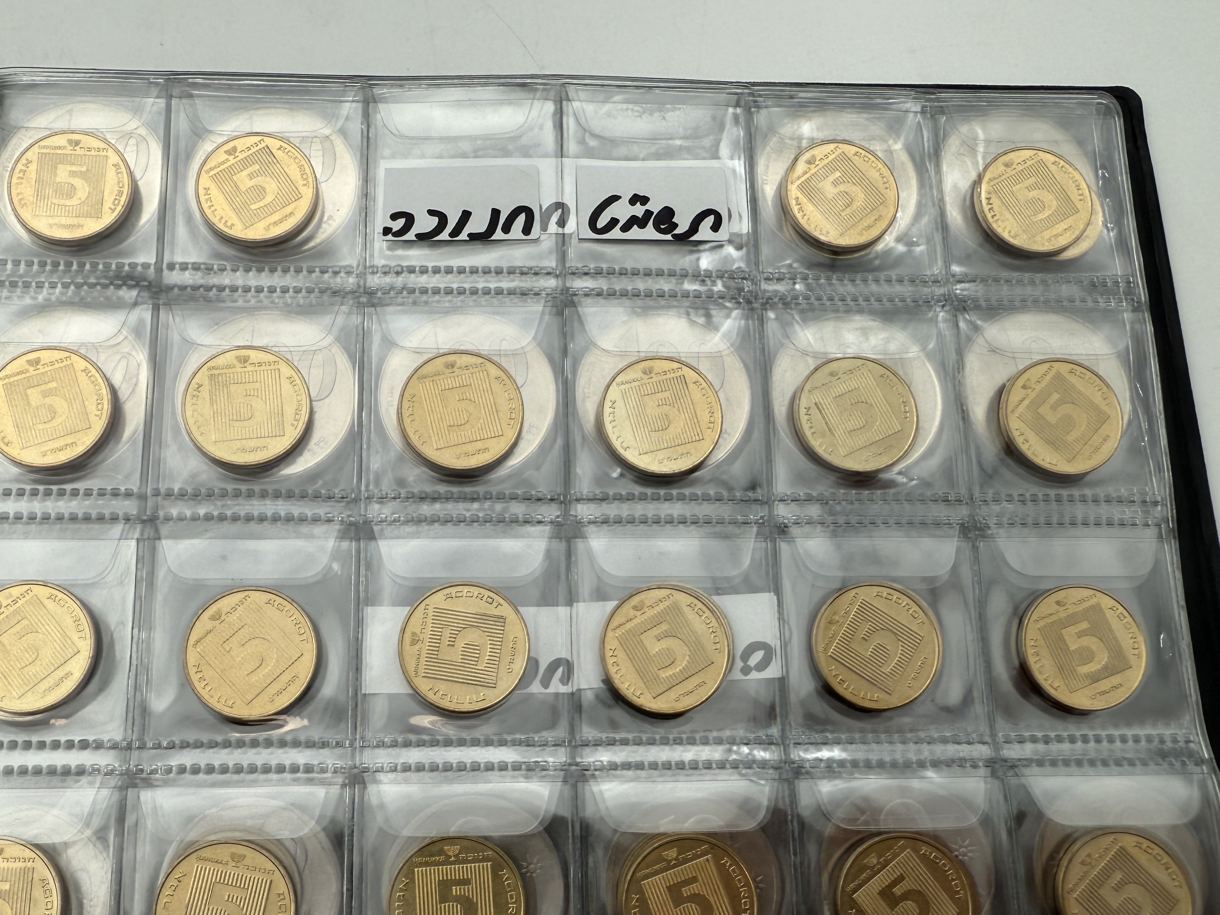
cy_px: 539
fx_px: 1092
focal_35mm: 31
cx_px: 578
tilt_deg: -75.1
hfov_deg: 58.3
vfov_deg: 45.2
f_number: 2.2
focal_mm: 2.22
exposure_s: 1/295
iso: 40
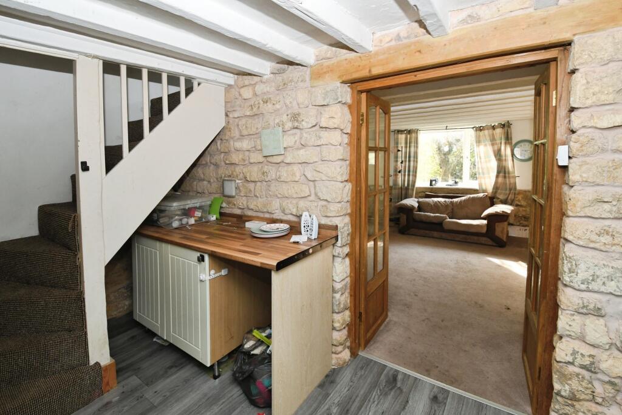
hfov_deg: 100.4
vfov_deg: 77.3
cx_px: 311
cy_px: 208
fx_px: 259
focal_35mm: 15
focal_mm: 10
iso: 800
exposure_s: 1/60
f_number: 7.1
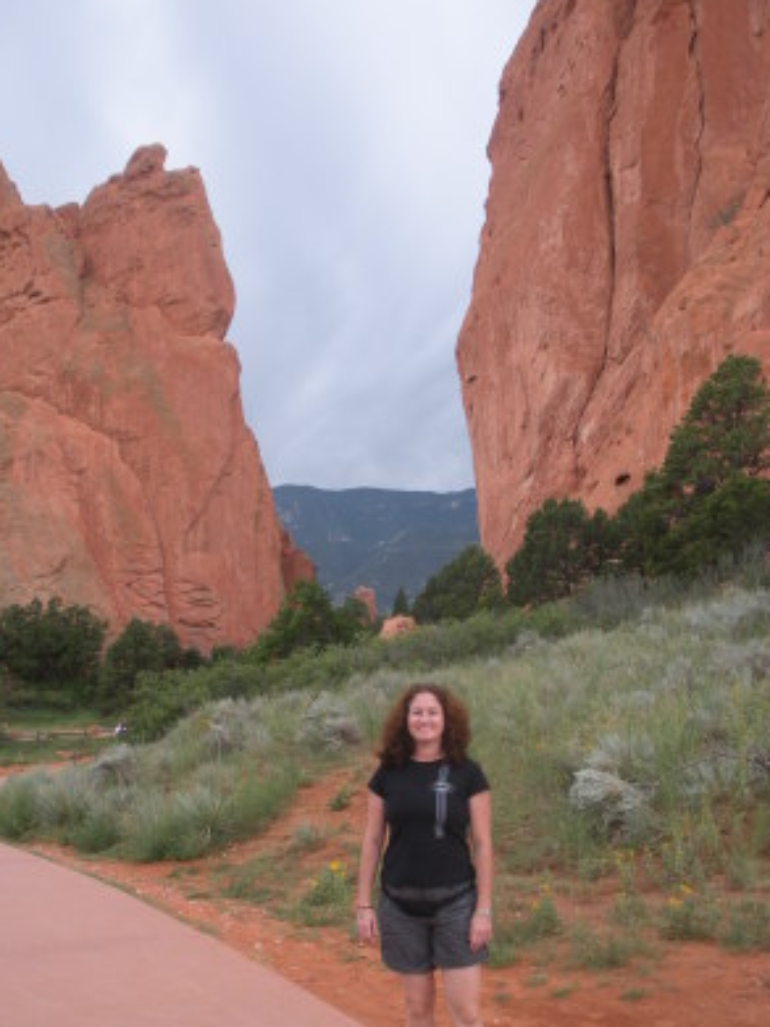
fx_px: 1246
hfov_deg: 34.3
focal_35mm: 42
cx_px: 355
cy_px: 594
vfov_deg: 44.7
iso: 64
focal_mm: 6.3
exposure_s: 1/92.2
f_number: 3.5
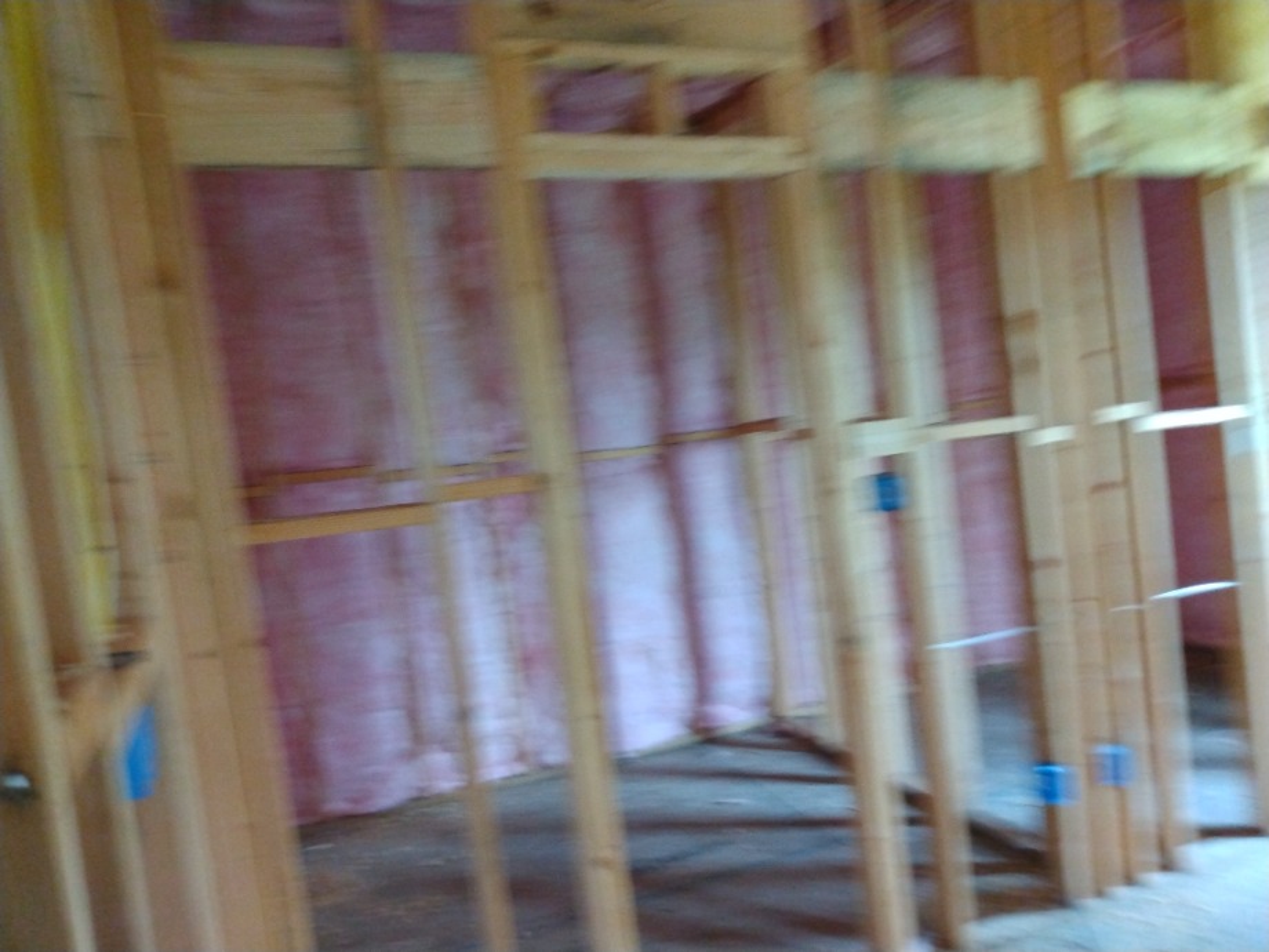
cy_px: 476
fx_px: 733
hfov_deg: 81.7
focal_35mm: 20
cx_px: 634
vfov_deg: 66.0
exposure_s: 1/30
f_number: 2
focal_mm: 3.54
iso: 853
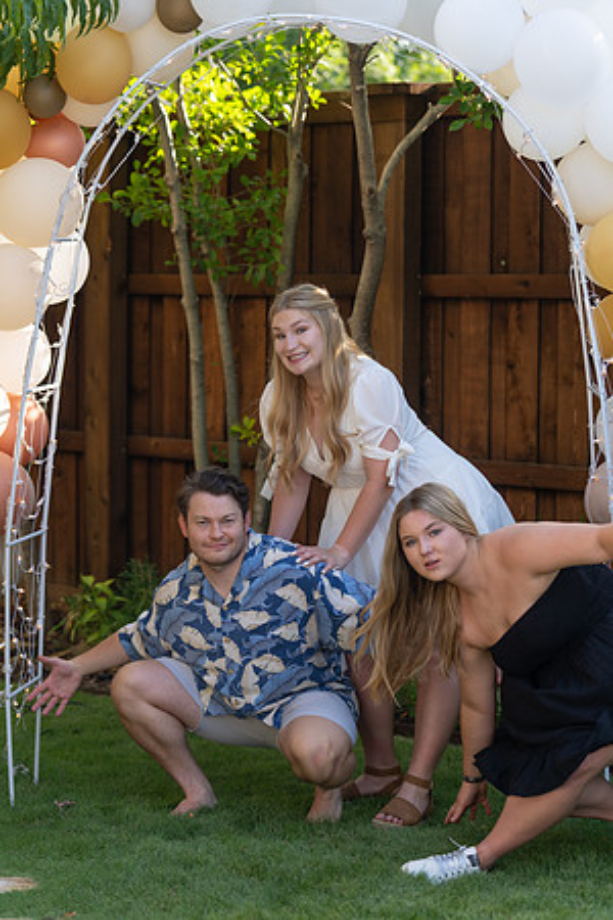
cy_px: 460
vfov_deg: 21.0
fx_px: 2477
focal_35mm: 97
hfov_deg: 14.1
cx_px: 306
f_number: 3.5
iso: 100
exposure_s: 1/320
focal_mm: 97
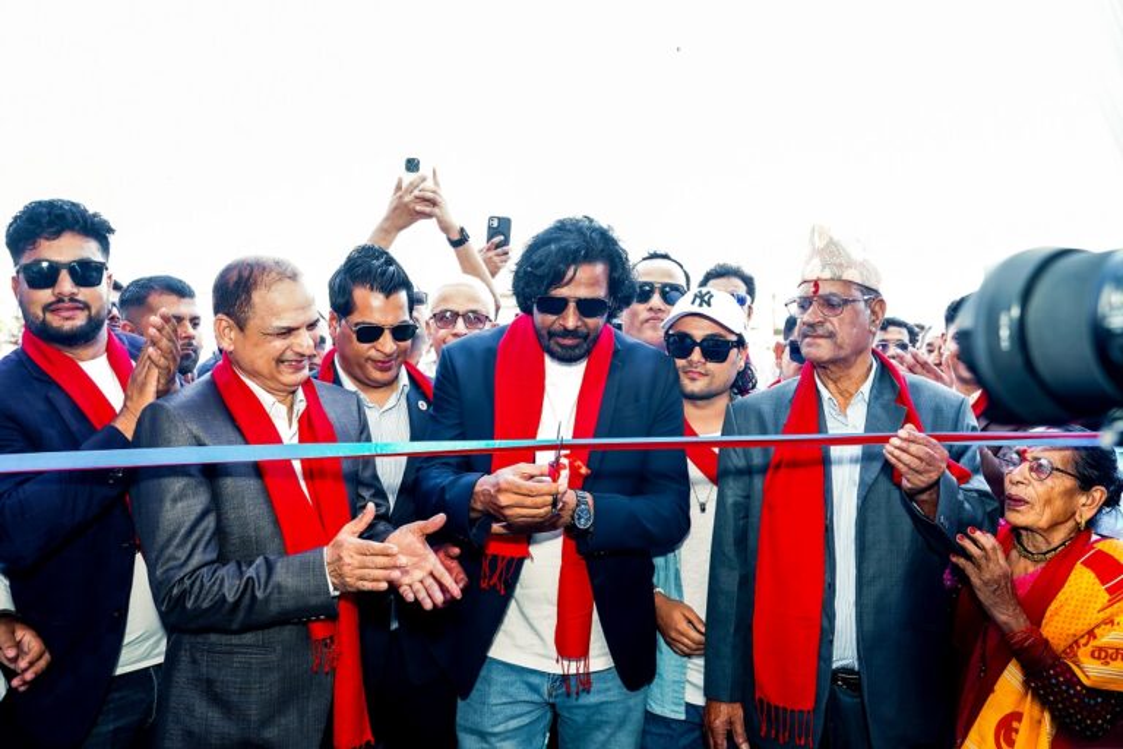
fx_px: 905
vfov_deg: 45.0
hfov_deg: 63.7
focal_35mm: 29
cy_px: 374
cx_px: 562
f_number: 5
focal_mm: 29
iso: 1250
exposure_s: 1/200
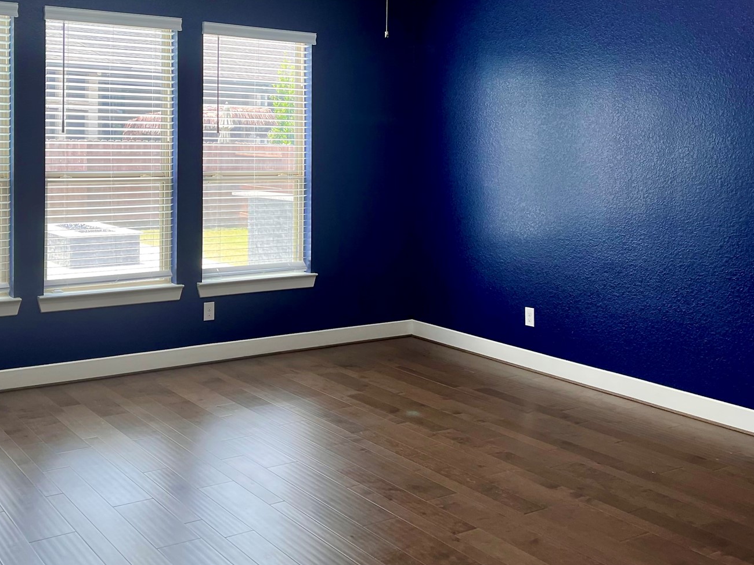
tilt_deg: -1.4
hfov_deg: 45.6
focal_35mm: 41
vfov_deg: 34.5
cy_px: 156
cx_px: 311
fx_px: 893
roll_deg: -0.8
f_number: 1.6
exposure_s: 1/124
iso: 32
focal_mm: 5.1
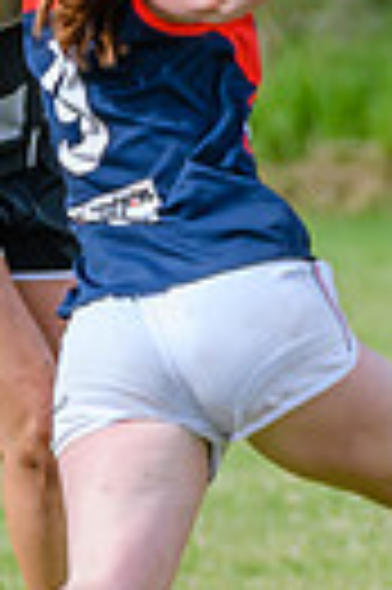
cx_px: 277
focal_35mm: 2568
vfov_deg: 0.8
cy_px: -14
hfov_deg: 0.5
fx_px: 42052
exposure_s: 1/2000
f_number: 7.1
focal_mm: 300
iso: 800
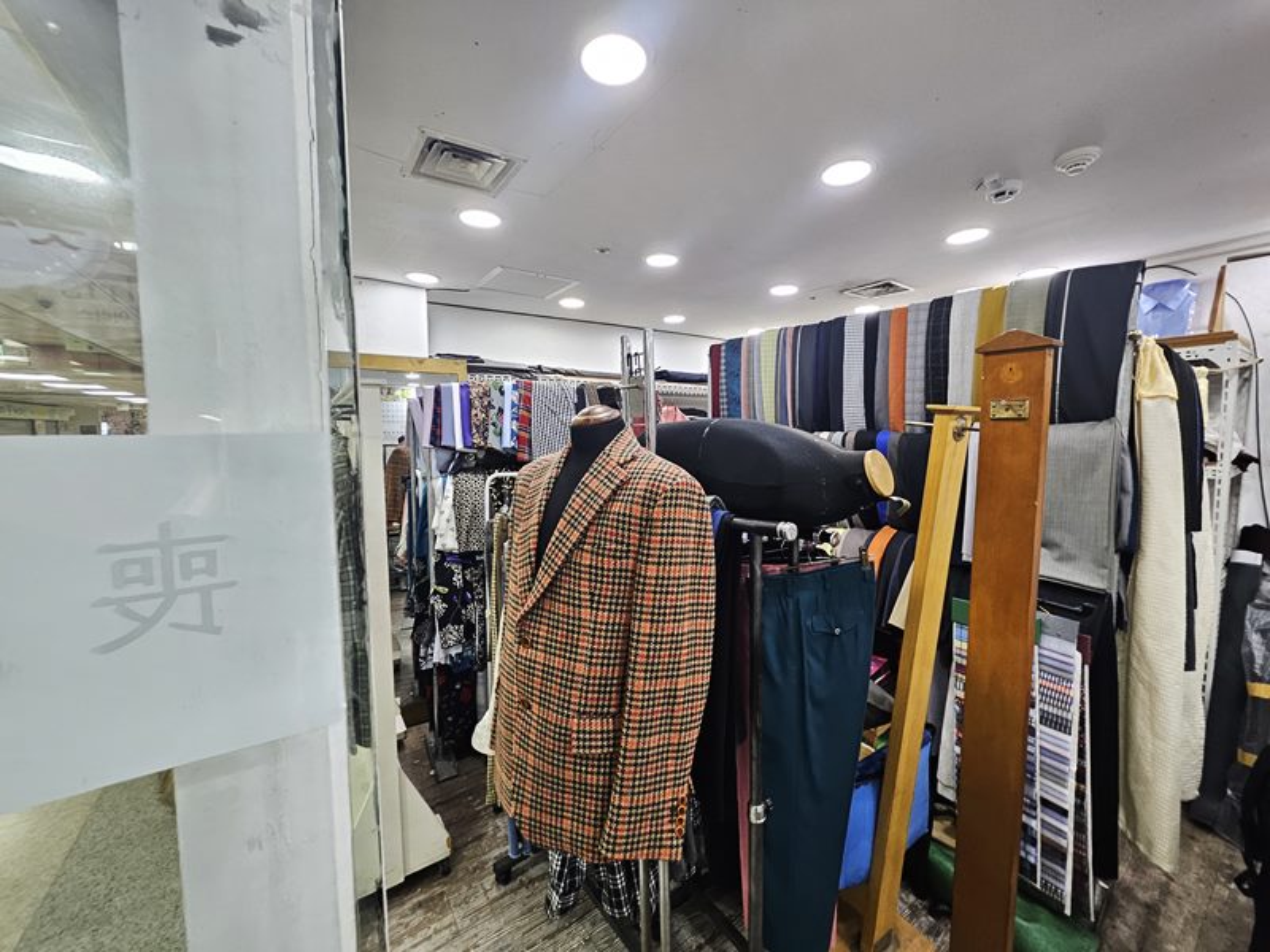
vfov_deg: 89.9
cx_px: 635
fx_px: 477
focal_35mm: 13
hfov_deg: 106.2
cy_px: 476
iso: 160
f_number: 2.2
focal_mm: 1.7
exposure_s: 1/60
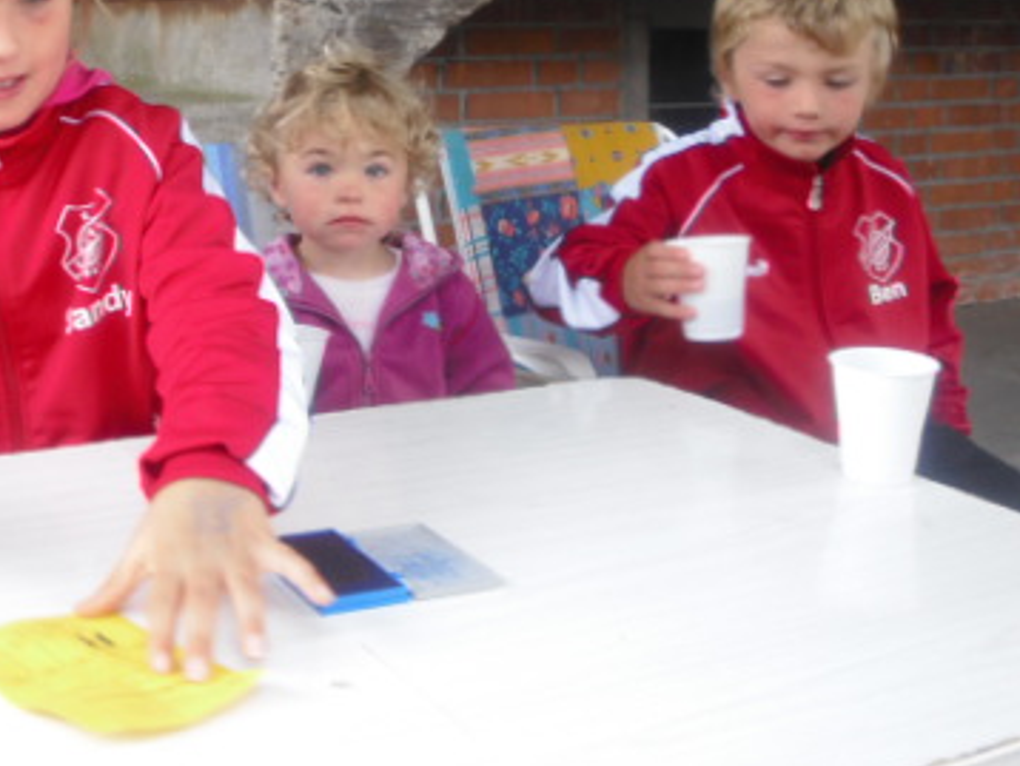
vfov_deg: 28.9
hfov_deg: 36.4
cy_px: 253
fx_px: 1474
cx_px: 157
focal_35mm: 50
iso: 100
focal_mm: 4.65
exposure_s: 1/60
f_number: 2.6
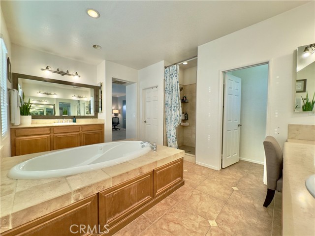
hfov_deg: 102.1
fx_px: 127
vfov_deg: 85.7
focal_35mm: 14
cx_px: 158
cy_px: 118
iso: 200
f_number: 2.2
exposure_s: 1/120
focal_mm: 2.22
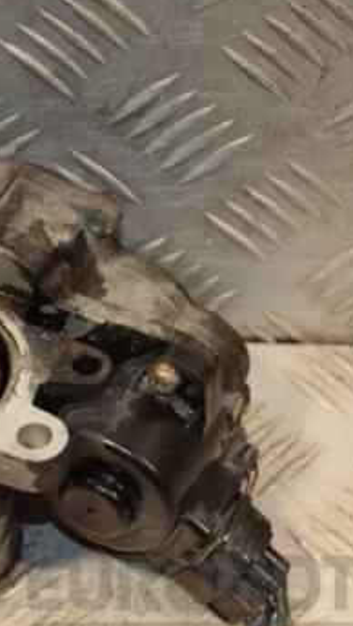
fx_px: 2275
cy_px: 340
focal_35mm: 137
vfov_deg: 15.7
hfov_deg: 8.8
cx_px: -7
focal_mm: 50
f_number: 5
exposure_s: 1/200
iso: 800
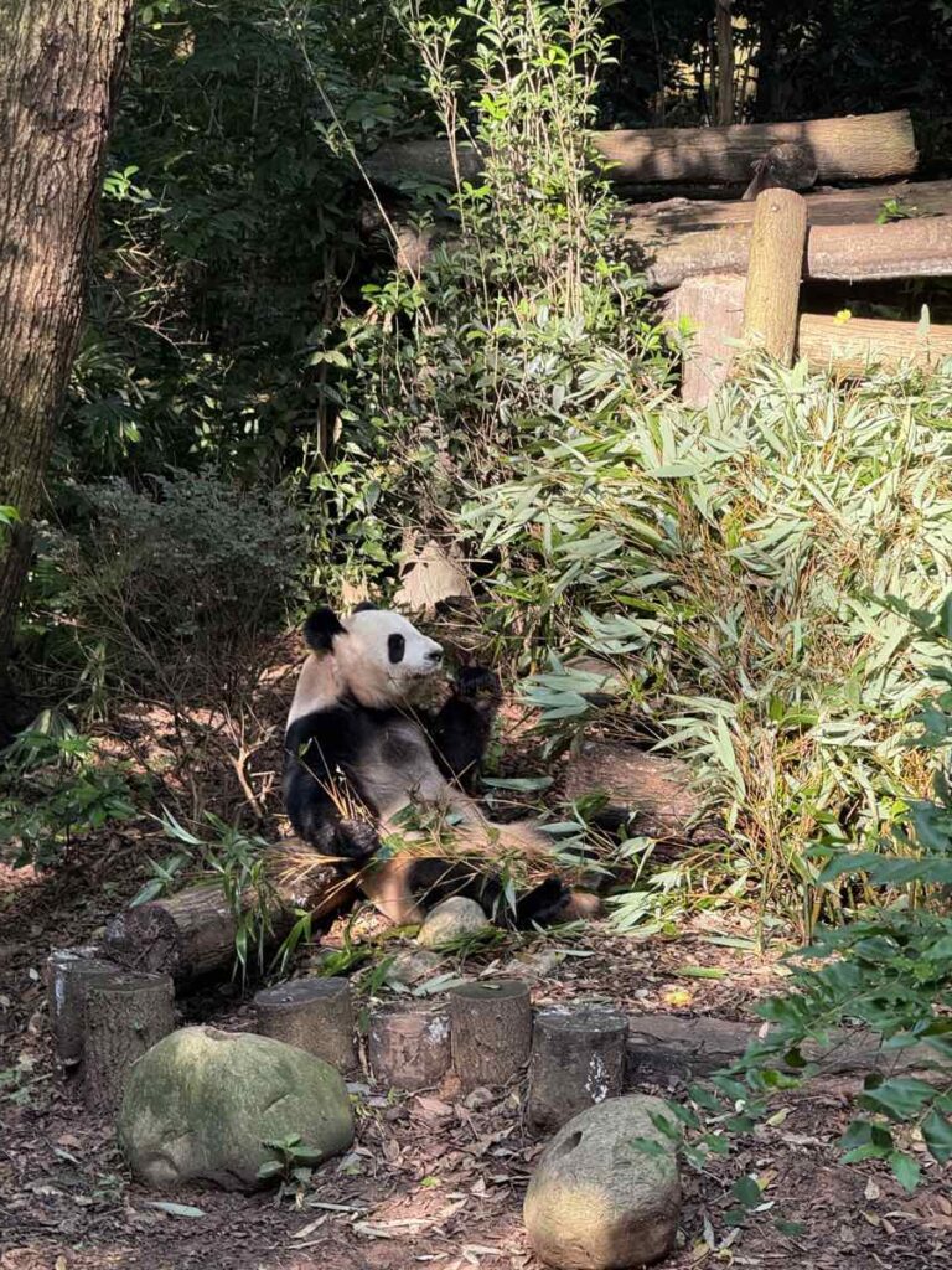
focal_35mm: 120
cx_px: 476
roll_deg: -2.7
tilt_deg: -7.0
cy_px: 635
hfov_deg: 12.3
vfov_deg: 16.4
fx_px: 4400
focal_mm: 15.66
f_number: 2.8
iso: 100
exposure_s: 1/99
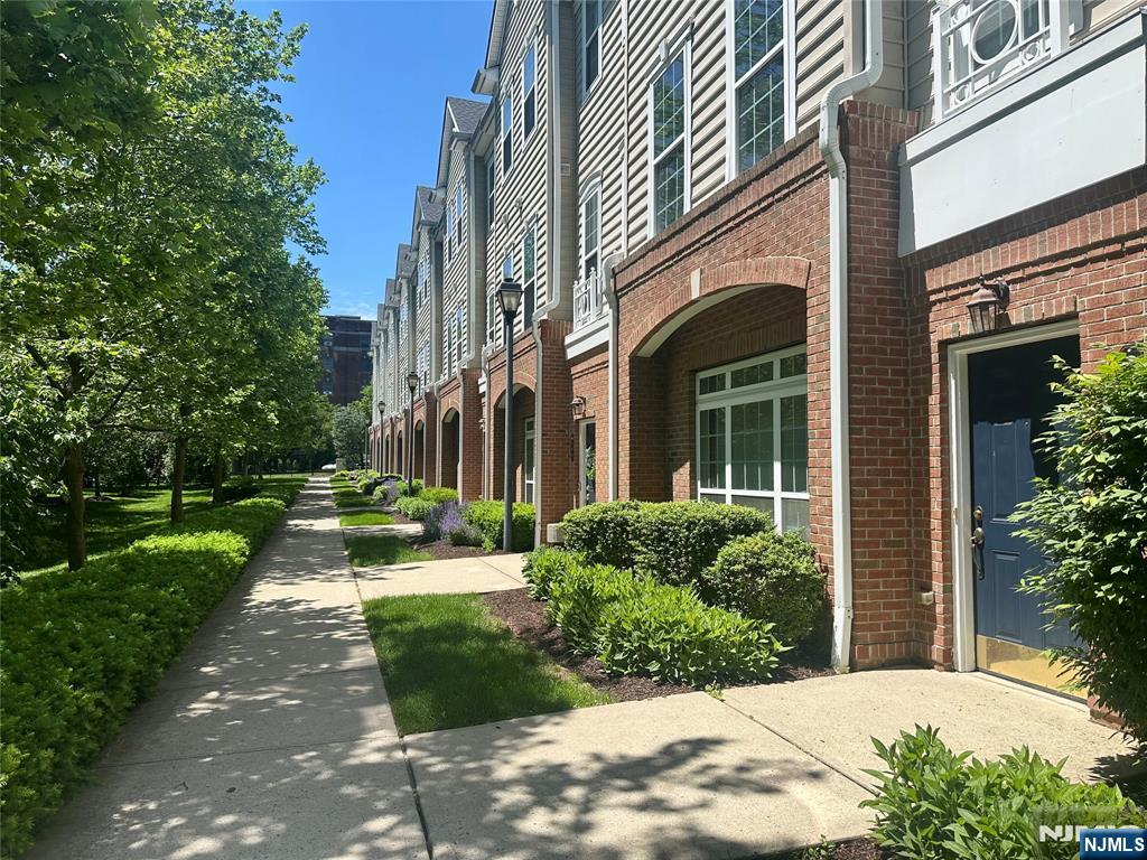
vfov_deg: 56.8
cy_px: 430
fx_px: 795
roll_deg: -0.6
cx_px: 574
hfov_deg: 71.6
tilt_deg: +2.2
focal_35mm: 24
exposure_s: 1/3155
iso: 80
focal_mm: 6.86
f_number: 1.78
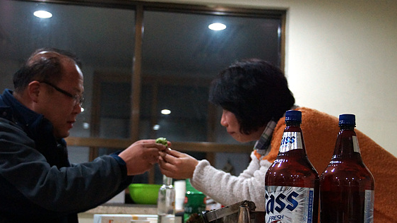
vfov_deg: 20.7
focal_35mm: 58
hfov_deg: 36.0
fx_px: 610
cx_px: 185
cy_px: 136
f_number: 4.5
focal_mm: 32
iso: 3200
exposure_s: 1/80
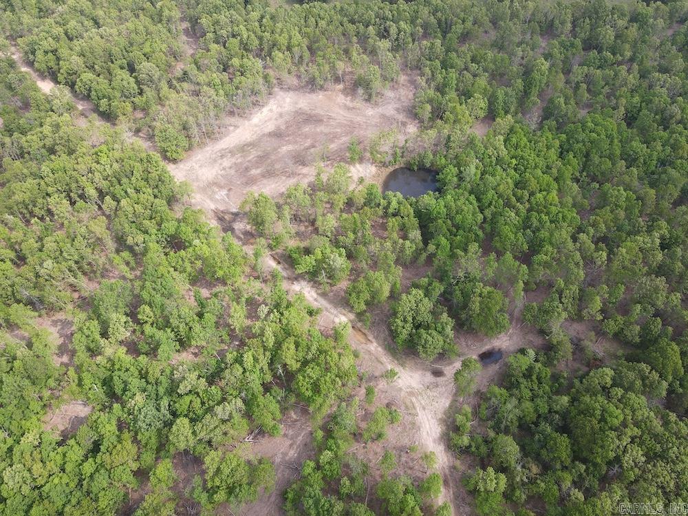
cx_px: 344
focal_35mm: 24
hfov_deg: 71.6
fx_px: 477
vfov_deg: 56.8
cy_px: 258
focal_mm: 4.5
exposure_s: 1/15
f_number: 2.8
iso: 100
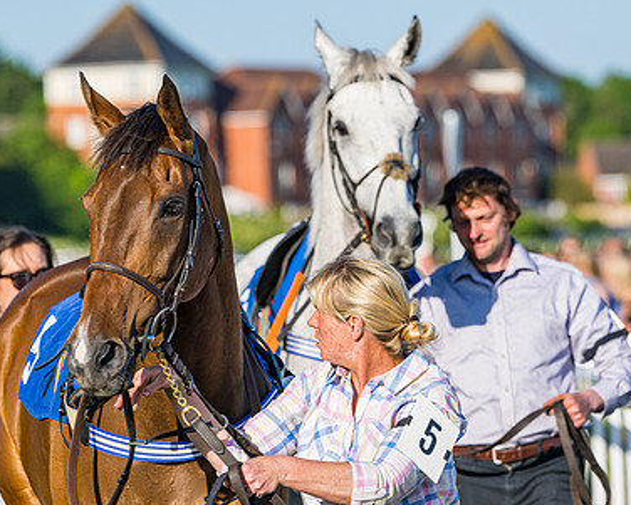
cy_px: 431
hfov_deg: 4.8
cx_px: 432
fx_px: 7491
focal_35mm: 401
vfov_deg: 3.9
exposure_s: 1/1250
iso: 200
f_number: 5
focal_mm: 200
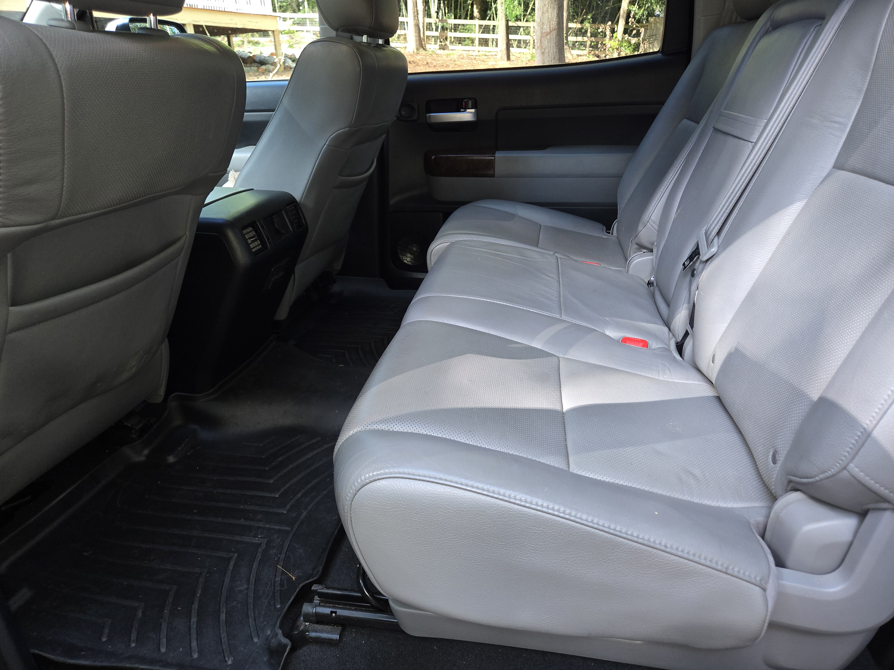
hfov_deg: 73.9
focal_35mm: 23
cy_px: 335
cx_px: 447
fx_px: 594
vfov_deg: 58.9
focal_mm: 5.4
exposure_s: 1/60
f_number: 1.8
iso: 80
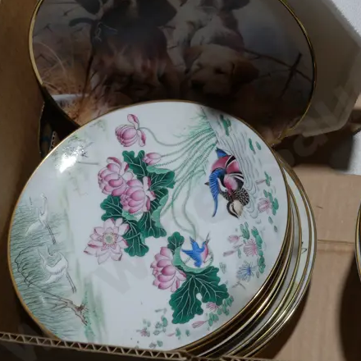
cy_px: 105
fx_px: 826
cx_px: 344
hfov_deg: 23.8
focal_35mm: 70
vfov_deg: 24.5
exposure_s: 1/125
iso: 200
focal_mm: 17
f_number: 4.5
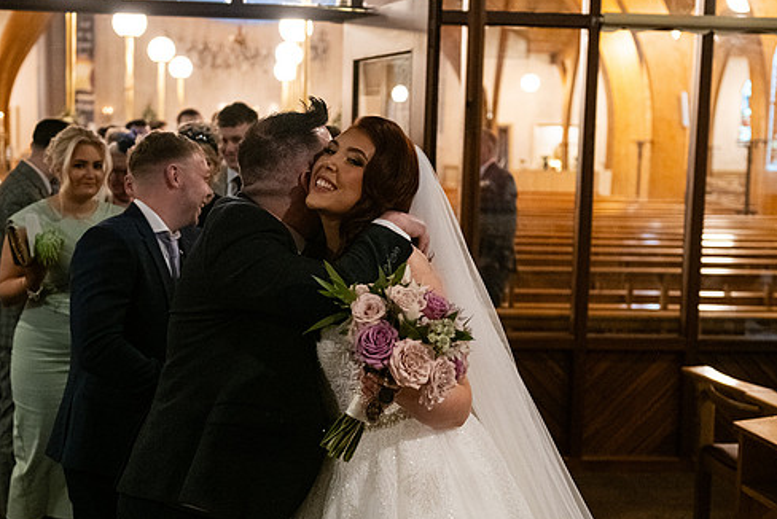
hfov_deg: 35.0
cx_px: 371
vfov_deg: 23.8
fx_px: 1231
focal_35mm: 57
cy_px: 273
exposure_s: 1/160
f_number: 3.5
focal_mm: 48
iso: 2500
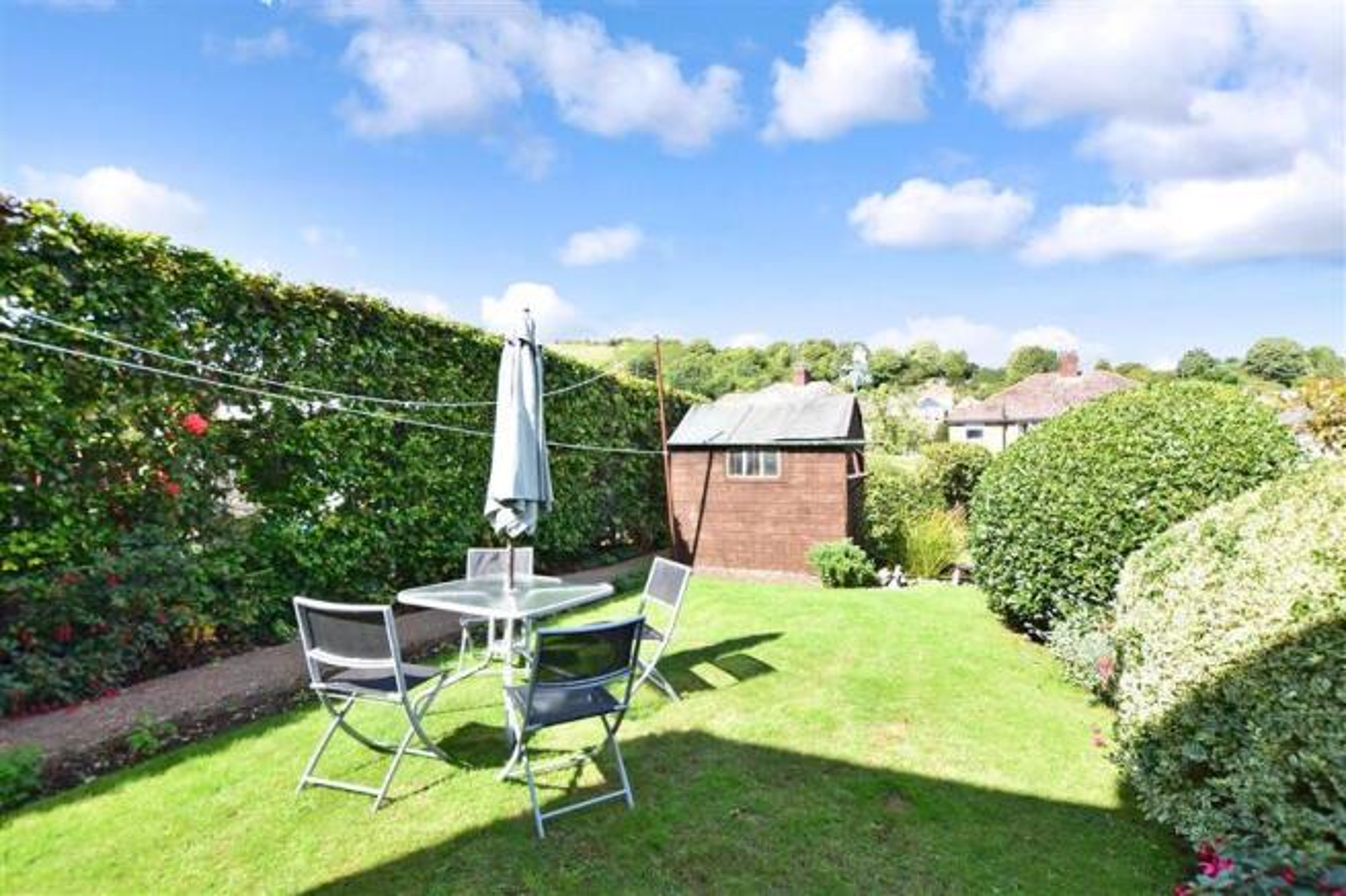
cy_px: 448
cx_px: 673
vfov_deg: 77.3
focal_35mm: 15
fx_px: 561
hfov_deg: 100.4
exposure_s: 1/200
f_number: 7.1
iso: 200
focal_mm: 10
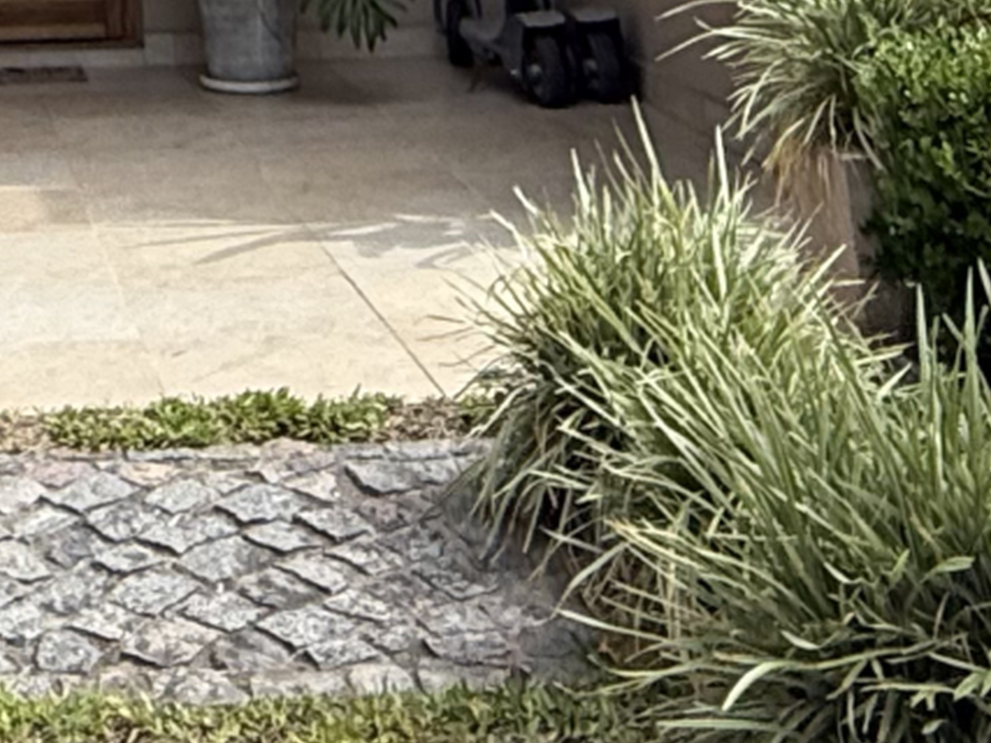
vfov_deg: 13.1
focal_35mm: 84
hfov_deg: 22.3
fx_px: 2404
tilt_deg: +18.3
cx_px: -28
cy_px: -1052
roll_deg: +0.8
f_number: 2.2
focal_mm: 2.22
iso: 64
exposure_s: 1/1087
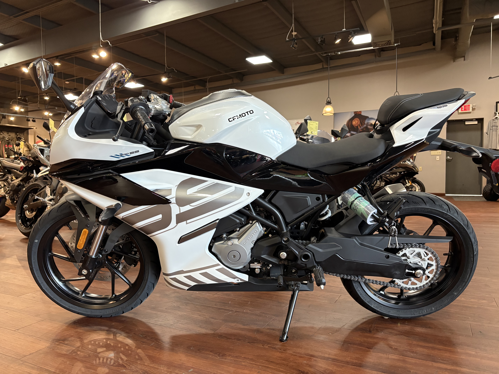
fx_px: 375
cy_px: 187
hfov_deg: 67.3
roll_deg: +1.3
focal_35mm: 26
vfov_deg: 53.1
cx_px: 250
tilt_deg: -2.0
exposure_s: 1/60
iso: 320
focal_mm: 5.96
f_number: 1.6
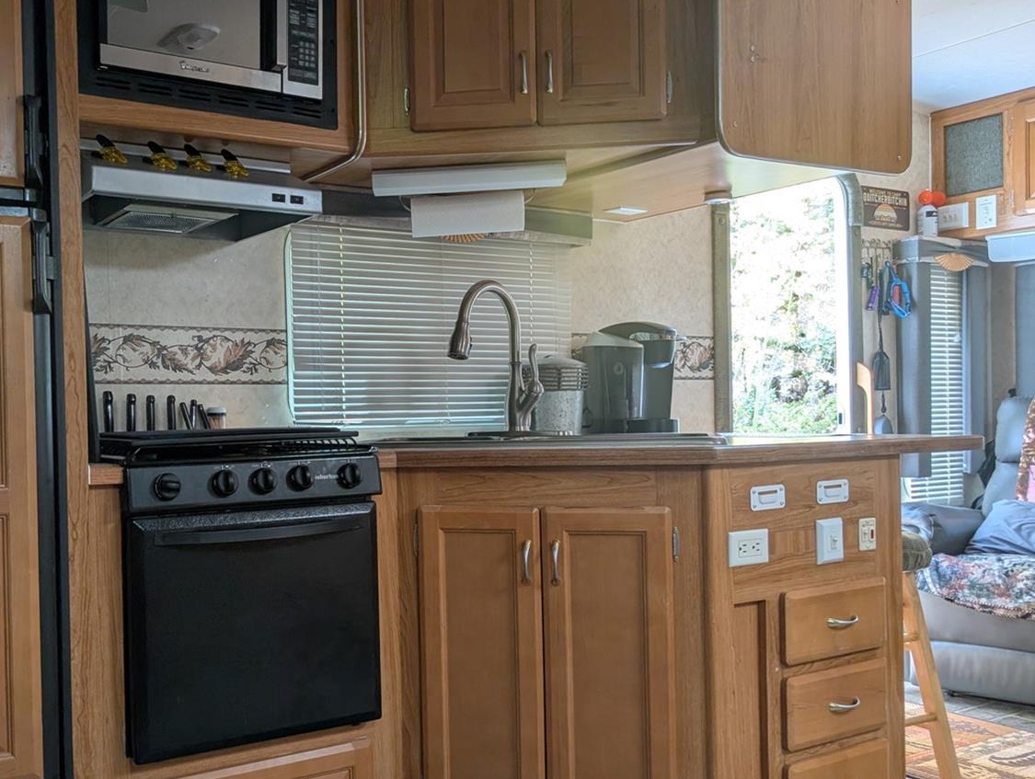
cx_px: 351
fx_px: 1018
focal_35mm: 34
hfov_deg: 52.9
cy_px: 431
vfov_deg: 41.8
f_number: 1.68
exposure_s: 1/28.3
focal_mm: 6.9
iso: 24
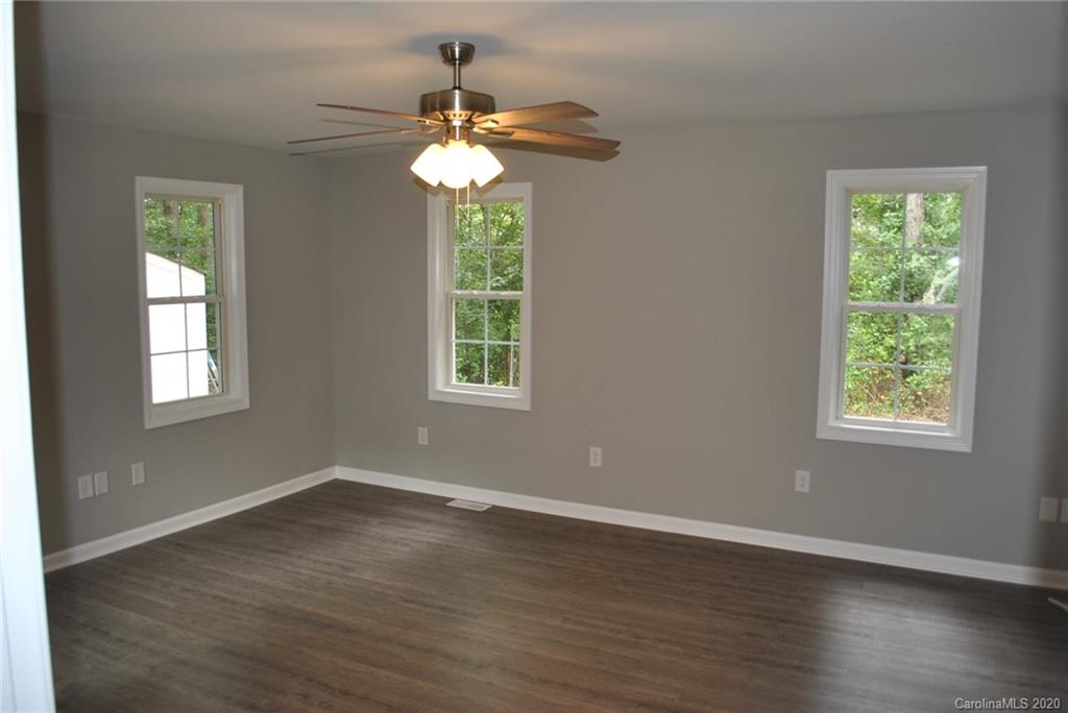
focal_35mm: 27
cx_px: 534
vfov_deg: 48.0
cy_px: 356
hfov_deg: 67.4
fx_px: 801
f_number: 3.5
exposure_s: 1/60
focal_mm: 18
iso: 200
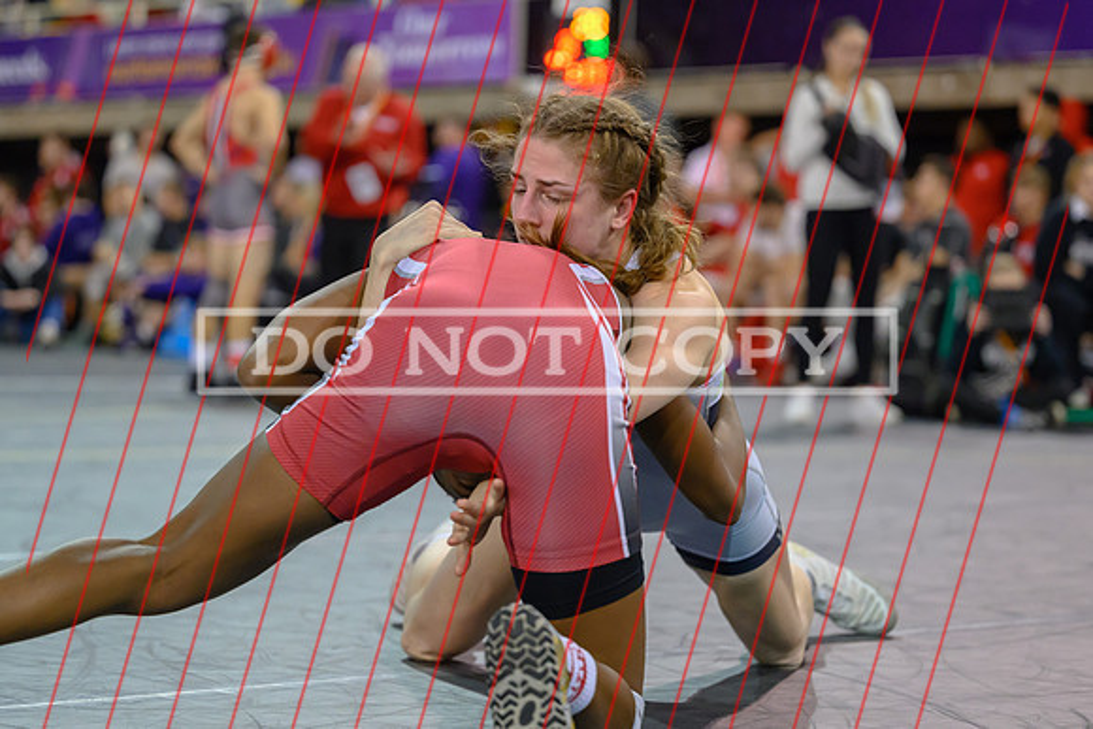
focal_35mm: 103
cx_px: 498
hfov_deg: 19.8
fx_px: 3133
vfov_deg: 13.3
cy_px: 336
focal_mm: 88
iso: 4500
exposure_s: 1/800
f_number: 2.8
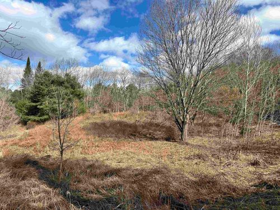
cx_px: 140
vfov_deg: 56.8
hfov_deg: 71.6
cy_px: 105
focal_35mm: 24
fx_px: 194
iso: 80
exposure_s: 1/3717
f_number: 1.78
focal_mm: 6.86
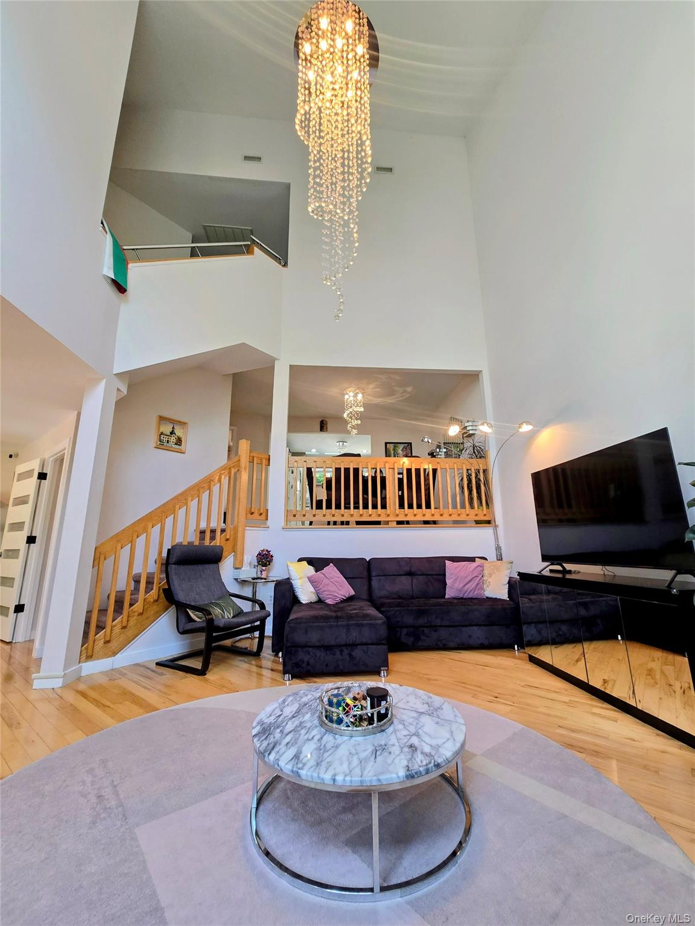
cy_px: 463
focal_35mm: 13
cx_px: 348
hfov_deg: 89.9
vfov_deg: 106.2
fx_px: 348
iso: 160
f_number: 2.2
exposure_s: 1/60
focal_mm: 2.2
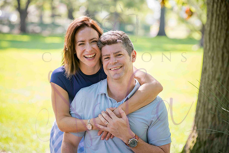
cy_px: 76
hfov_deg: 17.1
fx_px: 763
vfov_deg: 11.4
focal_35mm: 120
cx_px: 114
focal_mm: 120
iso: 400
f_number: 4.5
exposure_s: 1/320
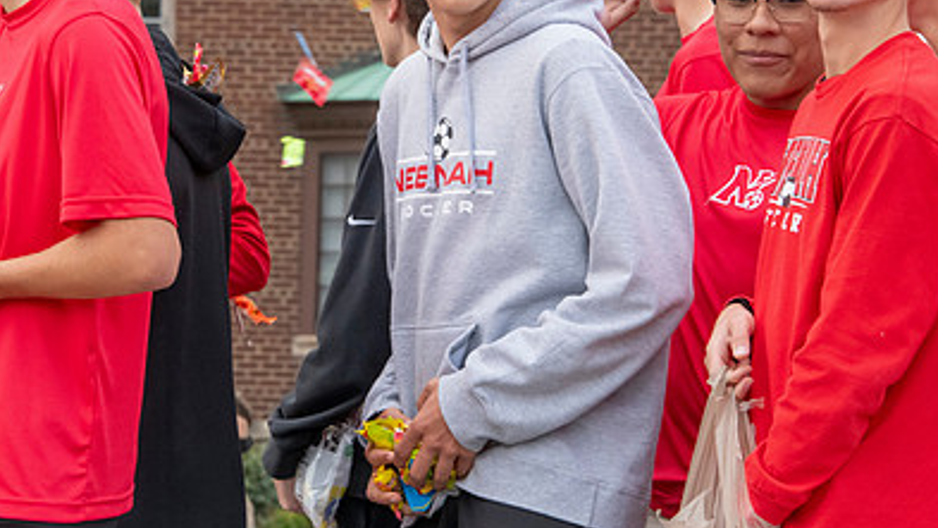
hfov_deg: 9.6
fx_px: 5571
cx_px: 301
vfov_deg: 5.4
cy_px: 161
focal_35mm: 224
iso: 3200
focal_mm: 145
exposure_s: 1/200
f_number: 11
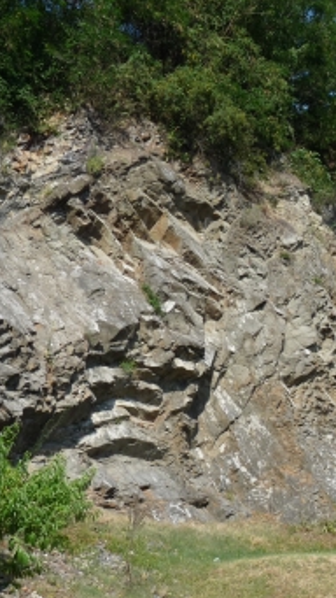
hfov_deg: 12.9
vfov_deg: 23.6
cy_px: 398
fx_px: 1424
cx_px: 472
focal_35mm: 90
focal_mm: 7.8
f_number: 5.6
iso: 100
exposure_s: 1/400
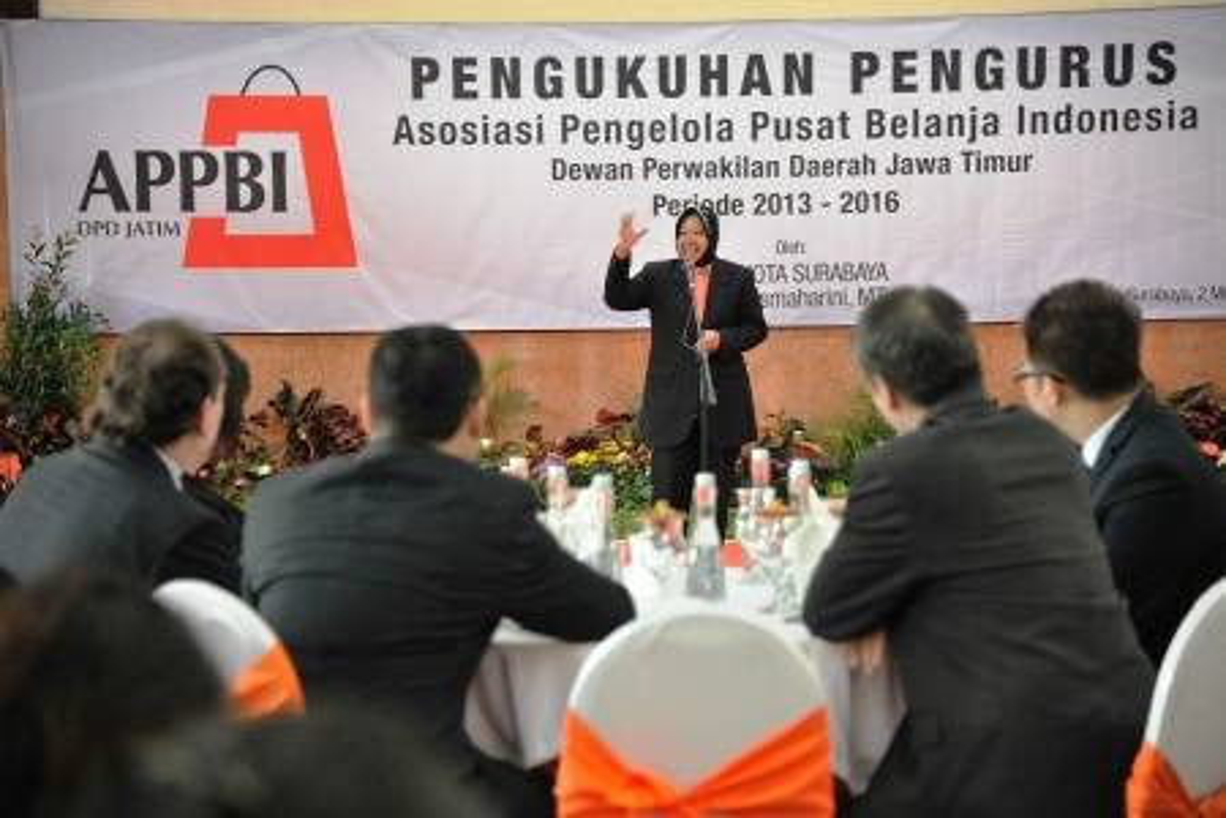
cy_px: 409
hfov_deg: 21.5
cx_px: 613
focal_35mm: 95
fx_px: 3235
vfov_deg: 14.4
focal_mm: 95
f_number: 4
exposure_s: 1/30
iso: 1600
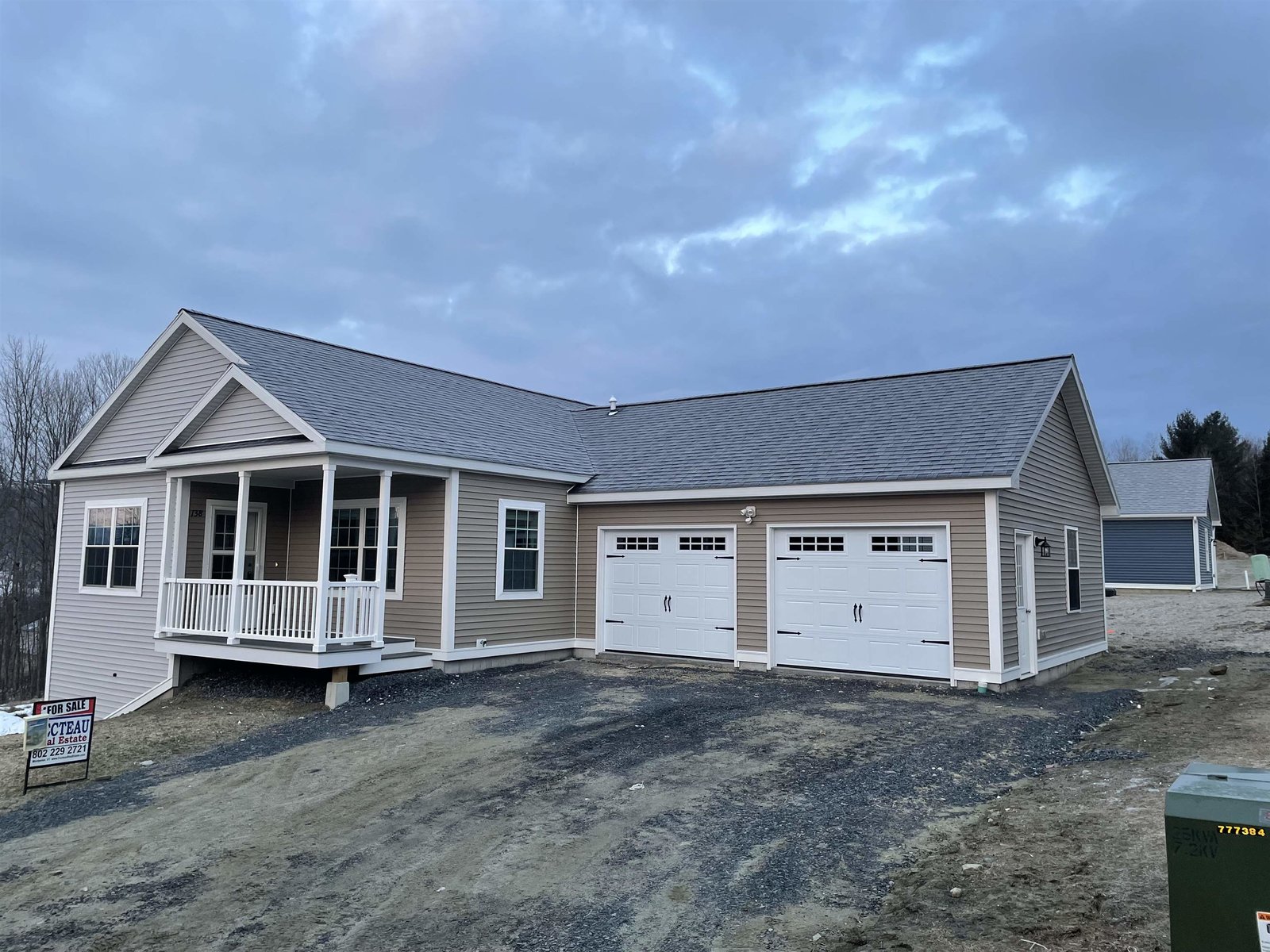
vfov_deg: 53.1
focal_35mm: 26
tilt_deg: +5.6
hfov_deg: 67.3
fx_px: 954
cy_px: 476
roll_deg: -0.9
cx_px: 635
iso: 80
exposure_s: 1/121
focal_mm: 4.2
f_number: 1.6
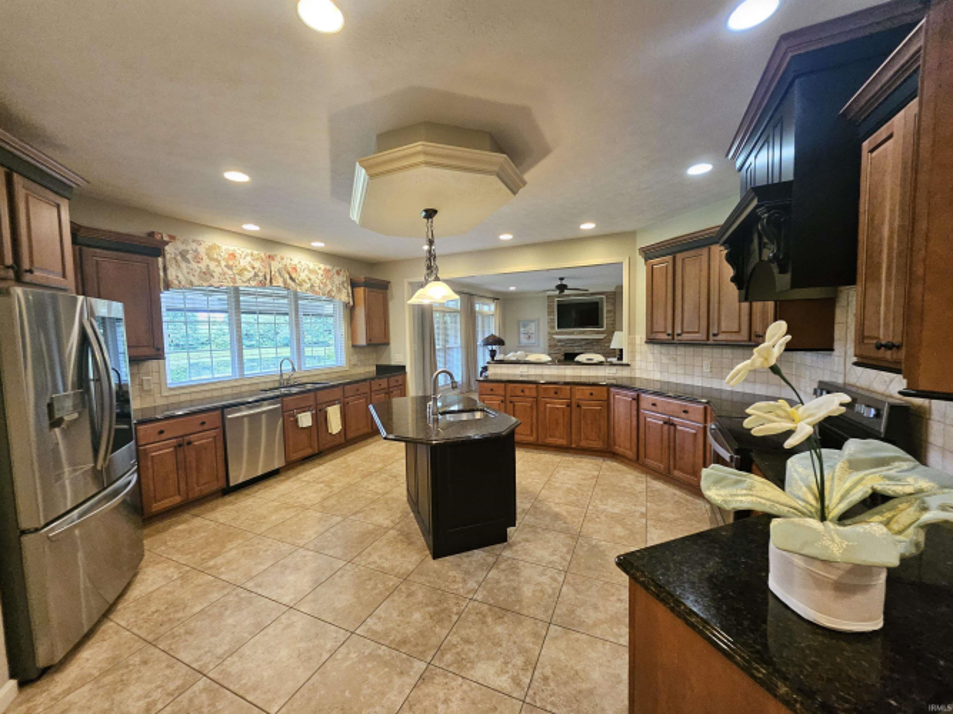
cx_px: 476
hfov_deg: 106.2
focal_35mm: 13
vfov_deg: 89.9
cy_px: 357
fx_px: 358
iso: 400
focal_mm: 1.74
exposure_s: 1/60
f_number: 2.2
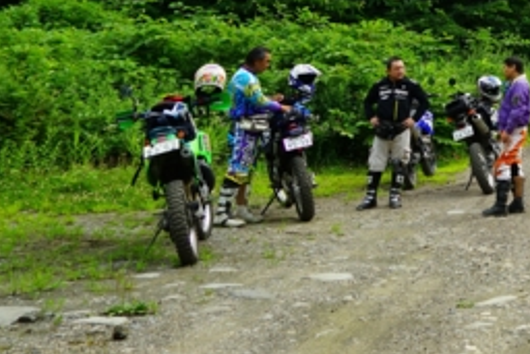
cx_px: 774
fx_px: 1105
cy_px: -112
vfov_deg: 17.1
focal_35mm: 75
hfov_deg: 22.6
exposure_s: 1/100
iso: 100
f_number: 8
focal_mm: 24
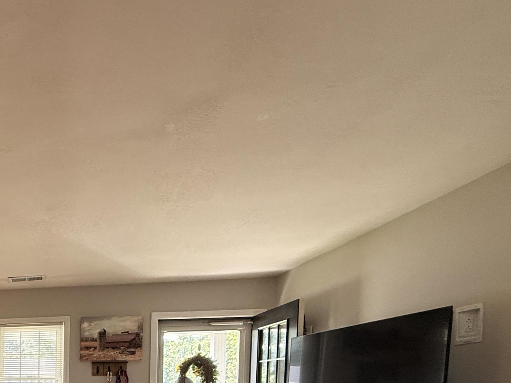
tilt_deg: -1.5
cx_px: -62
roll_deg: +0.5
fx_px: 472
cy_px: 418
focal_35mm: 32
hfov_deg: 43.0
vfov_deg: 37.3
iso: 250
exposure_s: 1/120
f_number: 2.2
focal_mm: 2.22
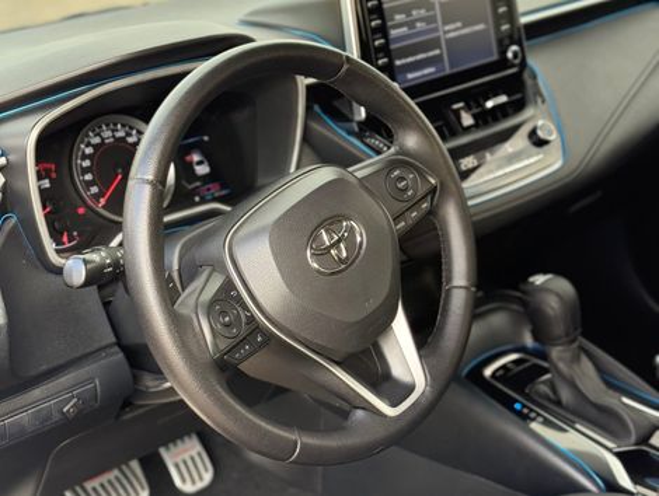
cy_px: 248
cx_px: 330
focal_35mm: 48
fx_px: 915
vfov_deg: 30.3
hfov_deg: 39.6
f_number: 1.78
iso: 160
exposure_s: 1/137
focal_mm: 6.76
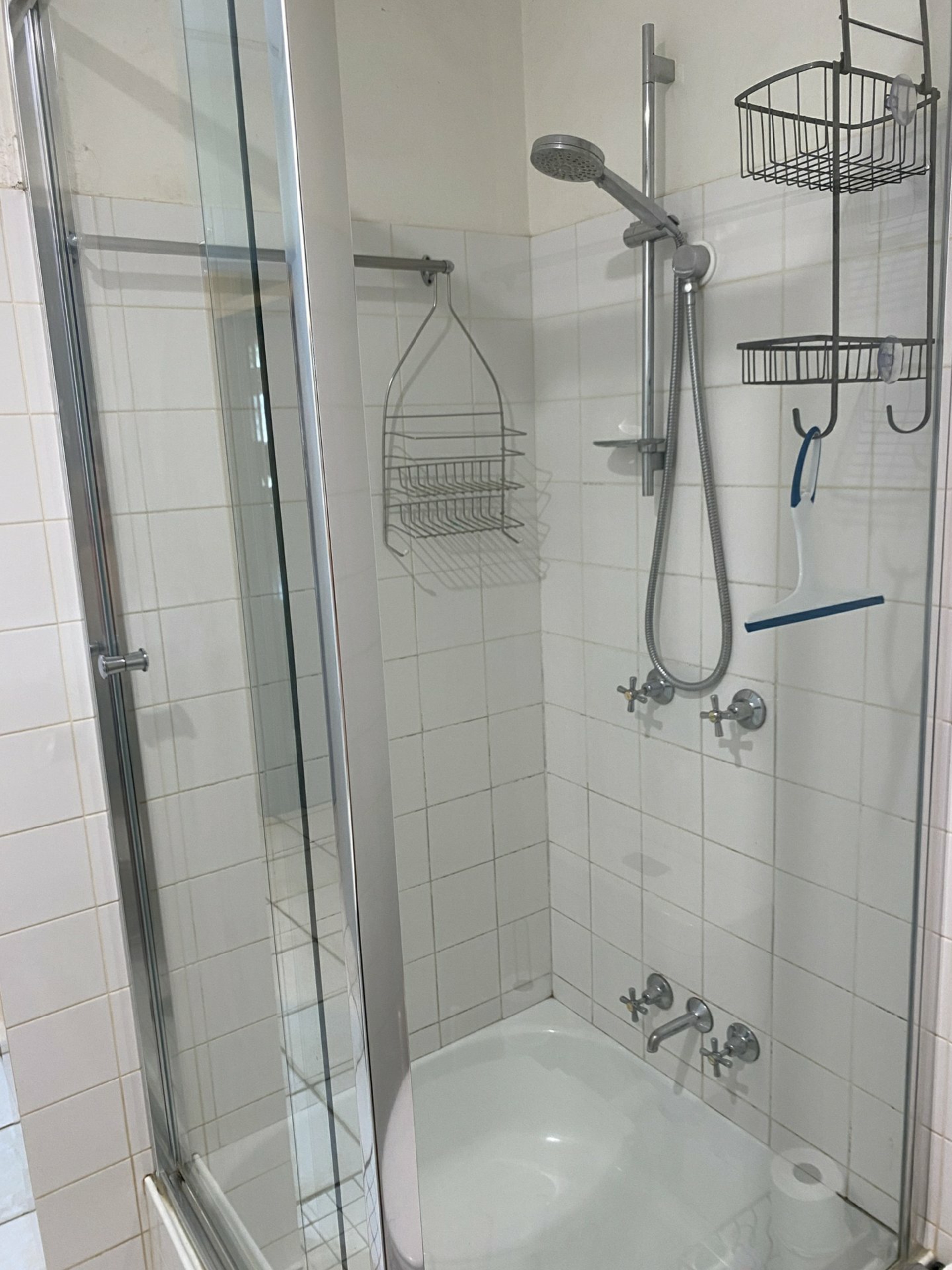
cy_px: 635
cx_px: 476
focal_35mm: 26
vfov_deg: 67.3
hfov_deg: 53.1
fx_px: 953
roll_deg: +3.0
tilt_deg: -12.0
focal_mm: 4.25
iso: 125
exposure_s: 1/50
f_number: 1.8
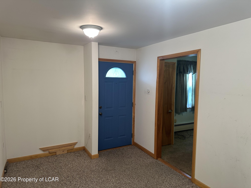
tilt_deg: -4.2
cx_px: 126
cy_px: 94
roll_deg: -1.2
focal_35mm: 24
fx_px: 174
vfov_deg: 56.8
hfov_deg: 71.6
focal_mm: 6.86
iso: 160
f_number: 1.78
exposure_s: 1/60
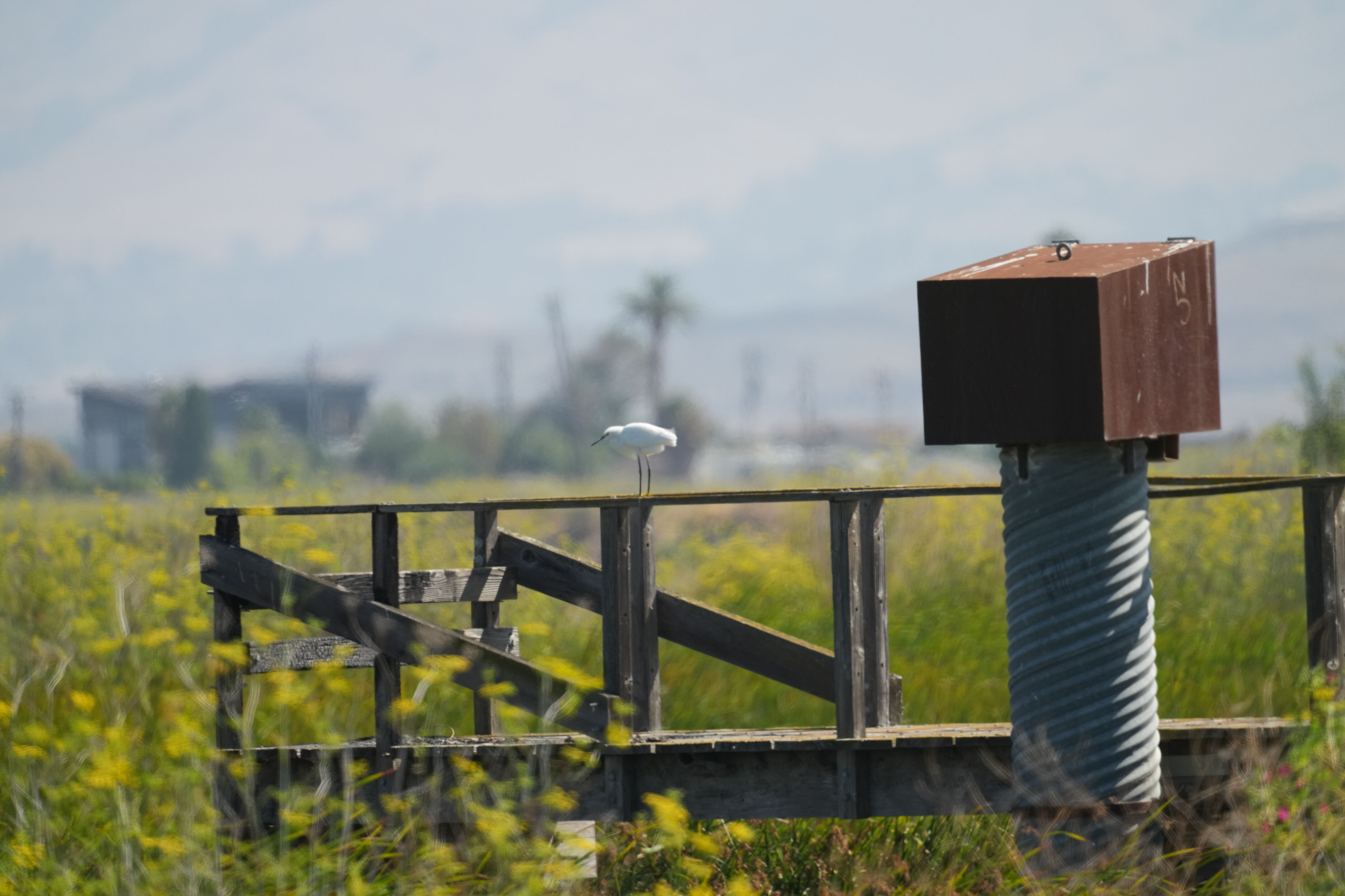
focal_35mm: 600
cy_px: 448
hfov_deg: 3.4
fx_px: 22415
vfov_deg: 2.3
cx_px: 672
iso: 800
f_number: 5.6
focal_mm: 600
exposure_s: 1/2500
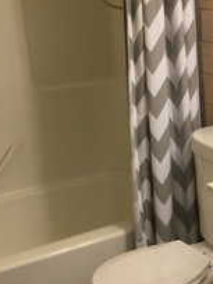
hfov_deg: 19.8
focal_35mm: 73
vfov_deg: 26.6
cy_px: 121
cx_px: 188
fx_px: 599
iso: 50
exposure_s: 1/30
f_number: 2.4
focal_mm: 3.3
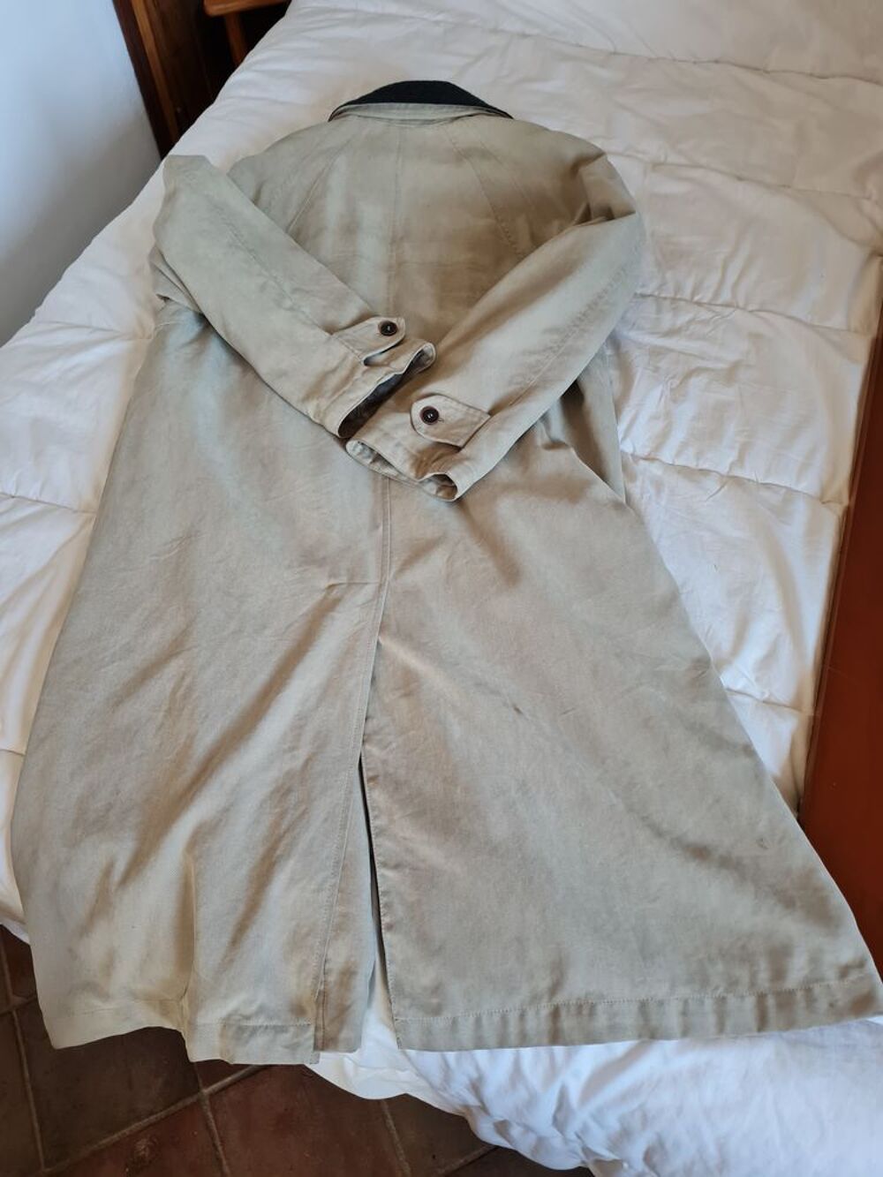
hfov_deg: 53.1
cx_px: 442
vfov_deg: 67.3
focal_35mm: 26
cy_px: 588
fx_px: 884
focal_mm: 5.4
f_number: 1.8
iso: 250
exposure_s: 1/40
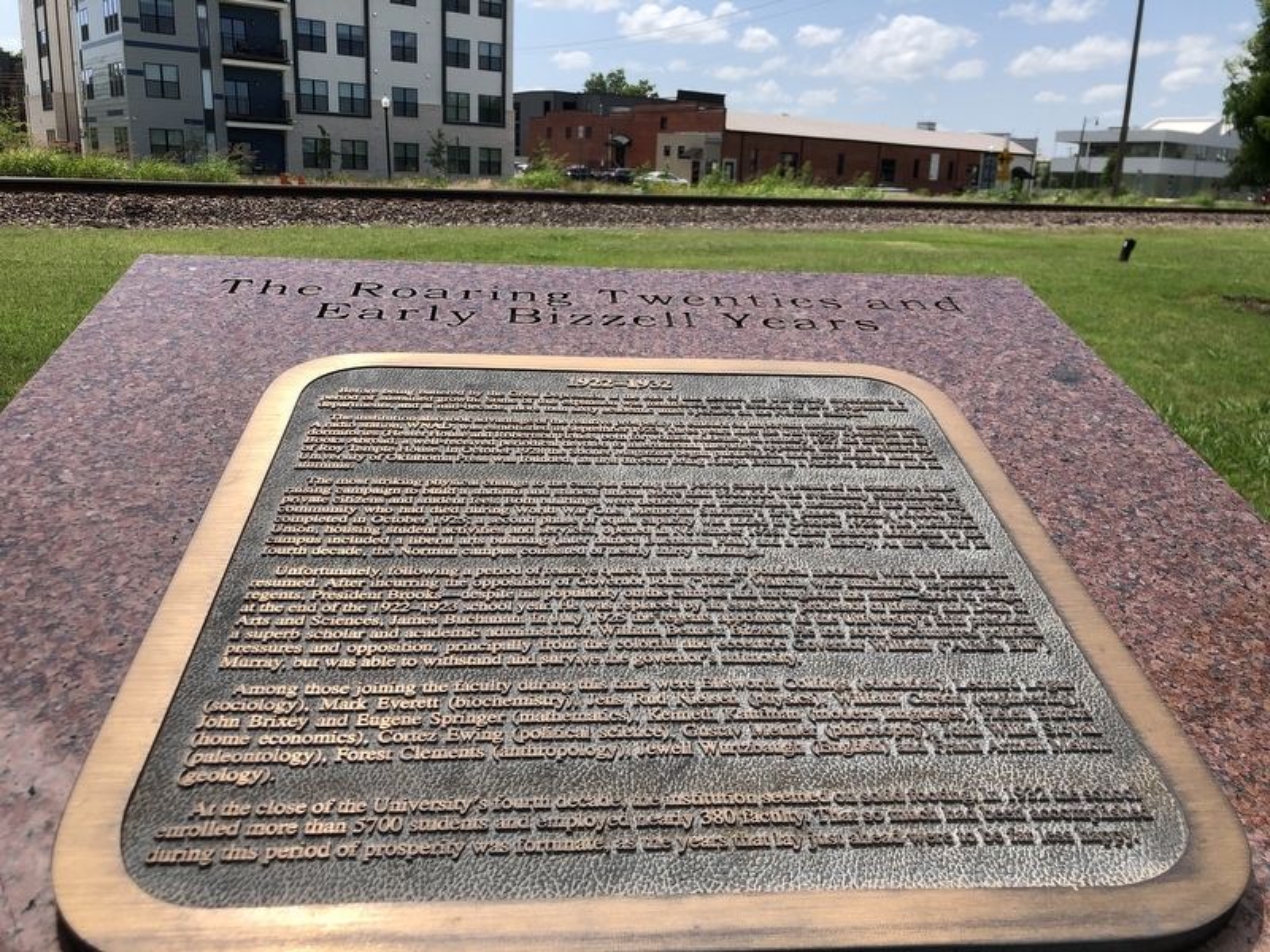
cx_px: 635
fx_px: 1027
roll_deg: -1.5
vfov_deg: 49.7
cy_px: 476
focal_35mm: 28
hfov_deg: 63.4
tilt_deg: -16.0
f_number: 1.8
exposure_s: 1/2208
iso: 20
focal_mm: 4
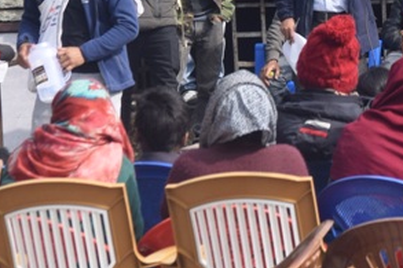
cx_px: 509
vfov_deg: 3.1
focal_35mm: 446
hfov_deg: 4.6
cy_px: -200
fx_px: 4987
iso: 200
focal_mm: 85
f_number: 9
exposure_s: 1/320
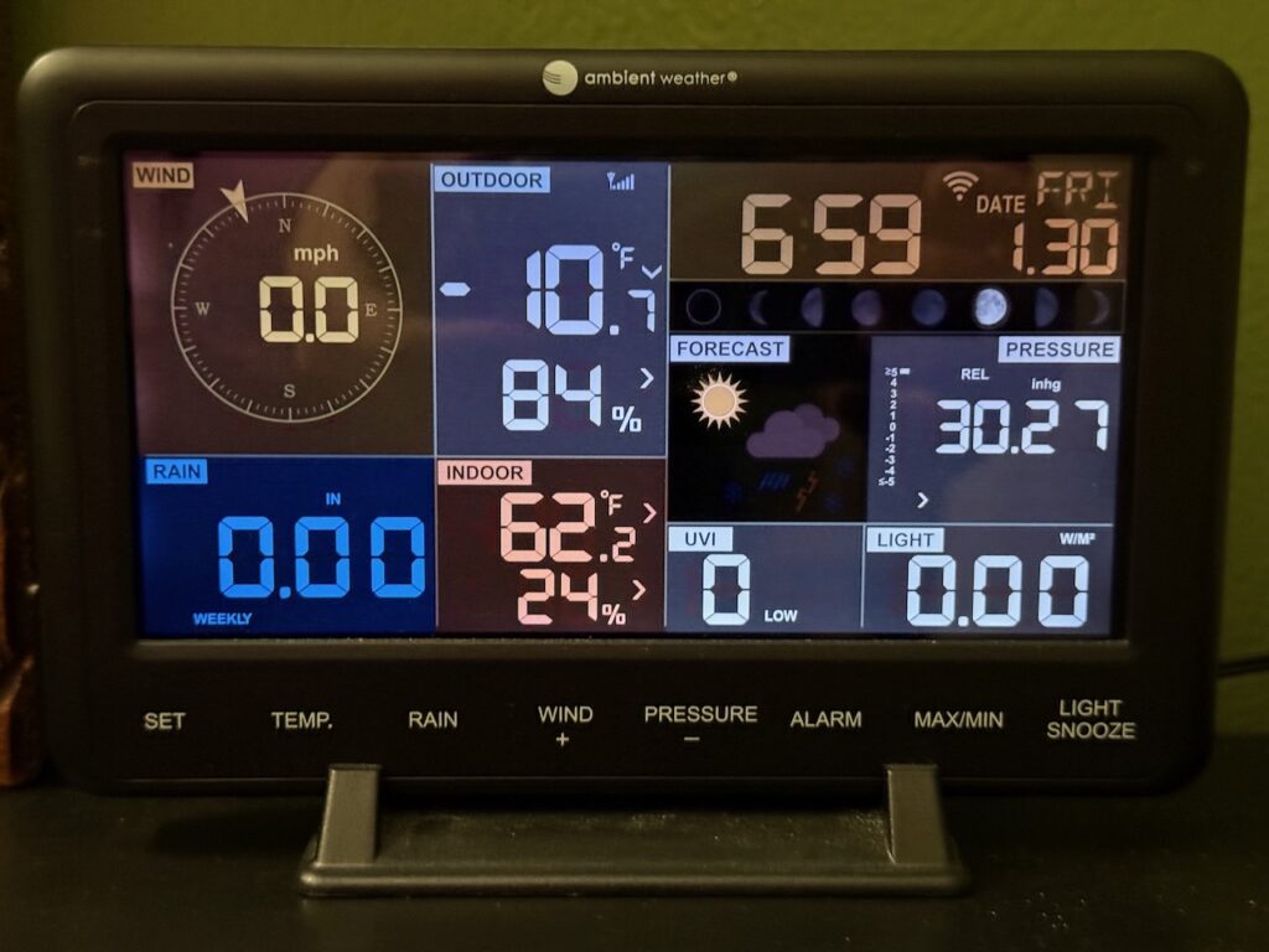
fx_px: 1760
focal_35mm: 48
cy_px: 476
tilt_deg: -11.7
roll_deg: -1.0
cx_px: 634
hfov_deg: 39.7
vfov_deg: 30.3
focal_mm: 6.76
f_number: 1.78
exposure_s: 1/26
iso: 640
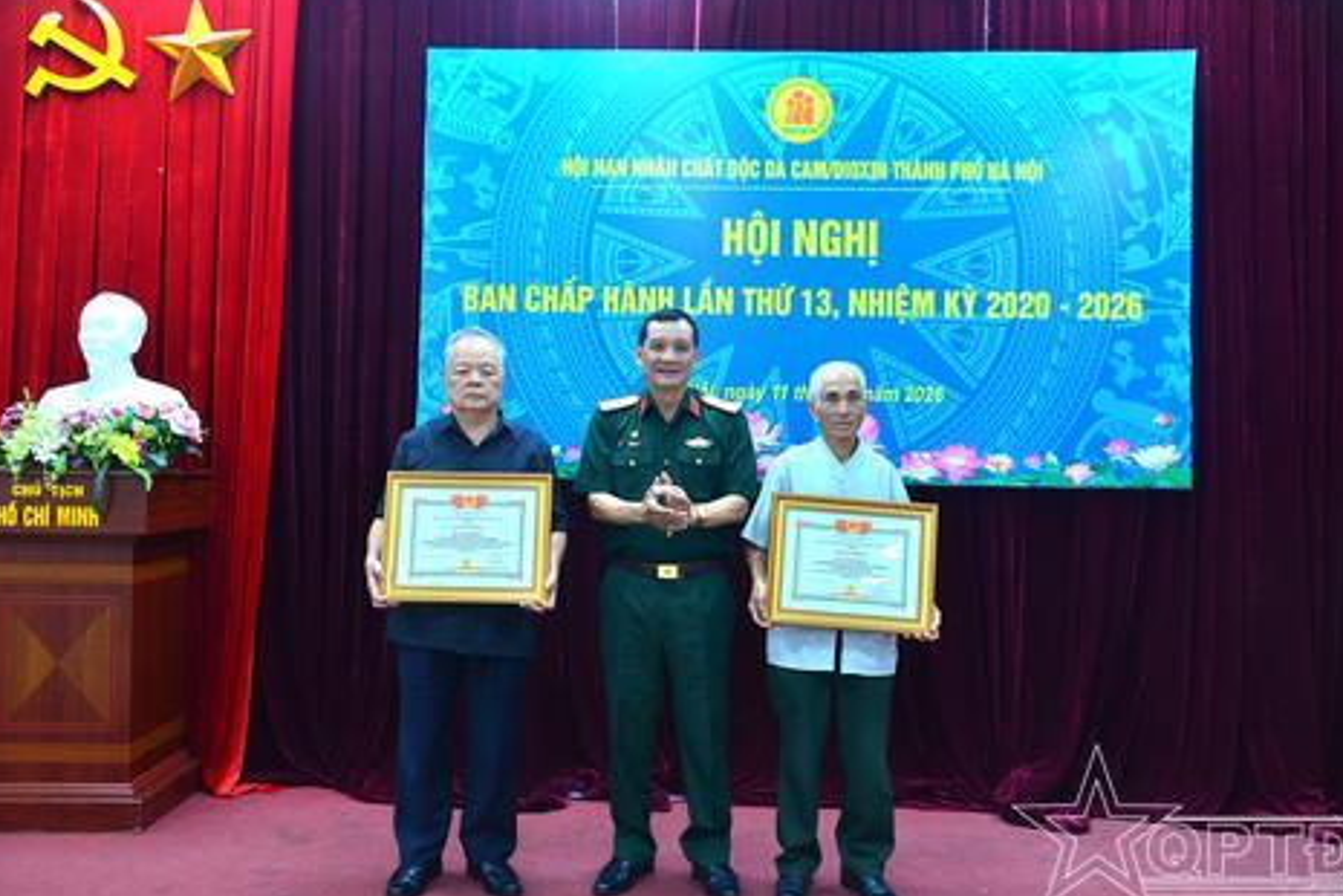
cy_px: 445
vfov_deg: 42.3
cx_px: 664
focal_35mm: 31
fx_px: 1156
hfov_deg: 60.3
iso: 1600
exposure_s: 1/160
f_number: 4
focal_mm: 30
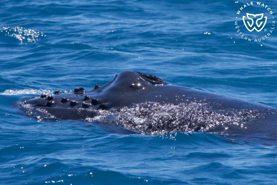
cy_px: 92
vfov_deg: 2.3
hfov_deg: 3.4
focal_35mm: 600
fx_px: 4615
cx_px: 138
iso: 1000
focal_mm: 600
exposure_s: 1/3200
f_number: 8
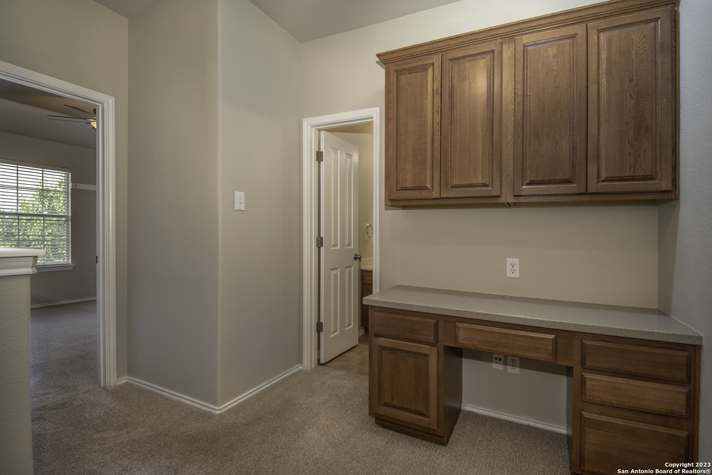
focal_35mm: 17
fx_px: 336
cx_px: 356
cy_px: 238
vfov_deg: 70.5
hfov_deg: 93.3
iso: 320
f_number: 8
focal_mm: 17
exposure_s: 1/60
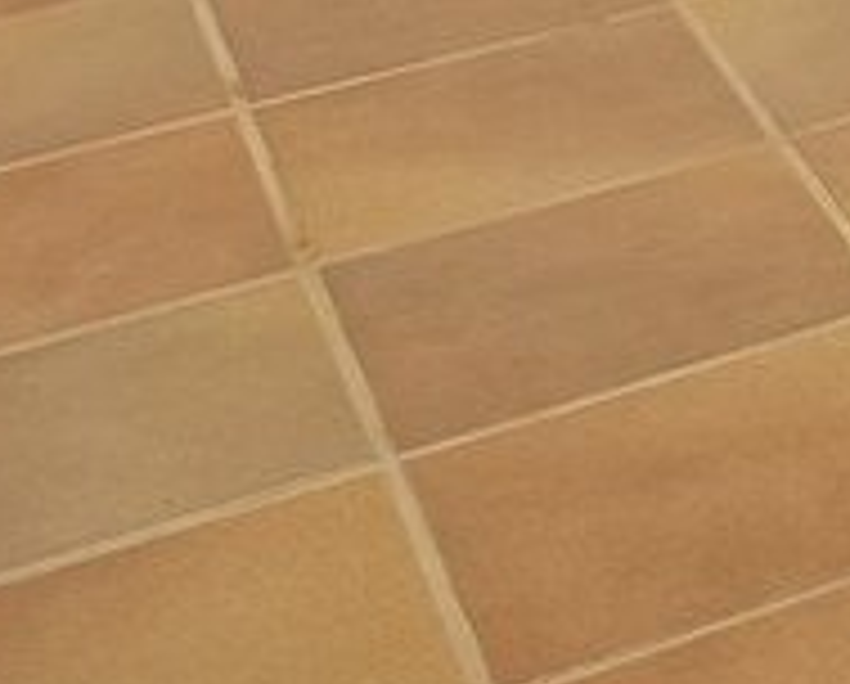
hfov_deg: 8.0
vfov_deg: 6.5
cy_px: -1485
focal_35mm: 214
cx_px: 2330
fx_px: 5395
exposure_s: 1/25
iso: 640
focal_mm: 24
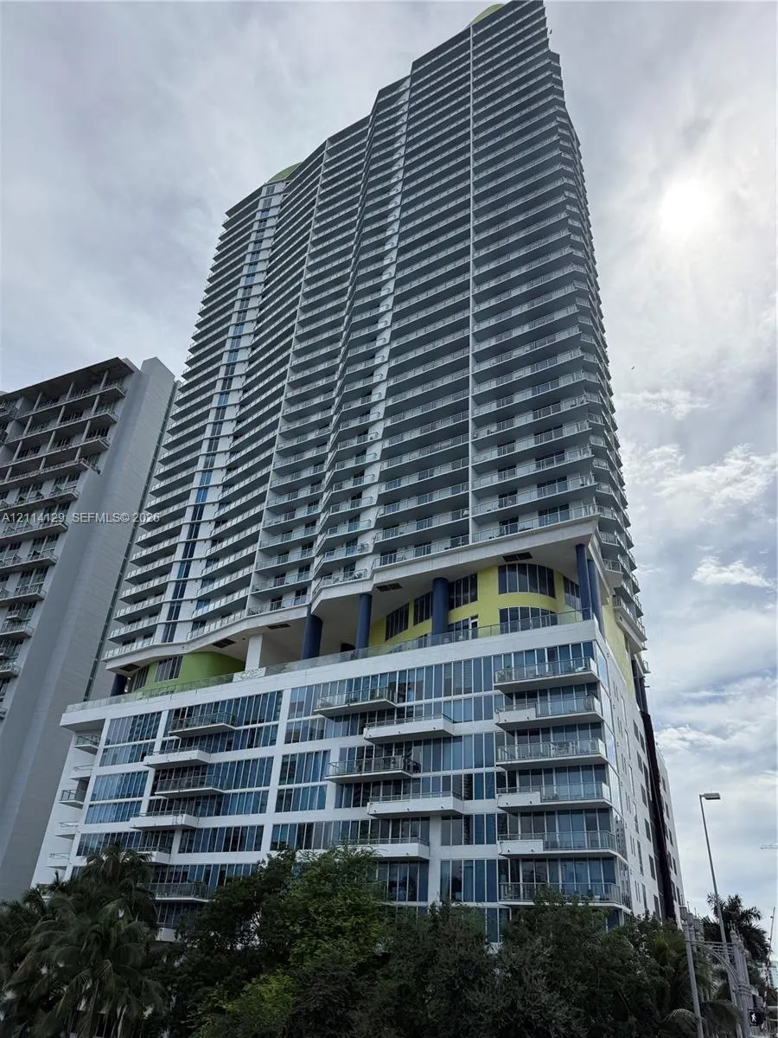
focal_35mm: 24
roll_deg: -5.5
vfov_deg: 71.6
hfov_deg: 56.8
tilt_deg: +30.7
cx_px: 389
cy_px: 519
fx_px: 719
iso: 80
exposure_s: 1/7353
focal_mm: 6.76
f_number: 1.78
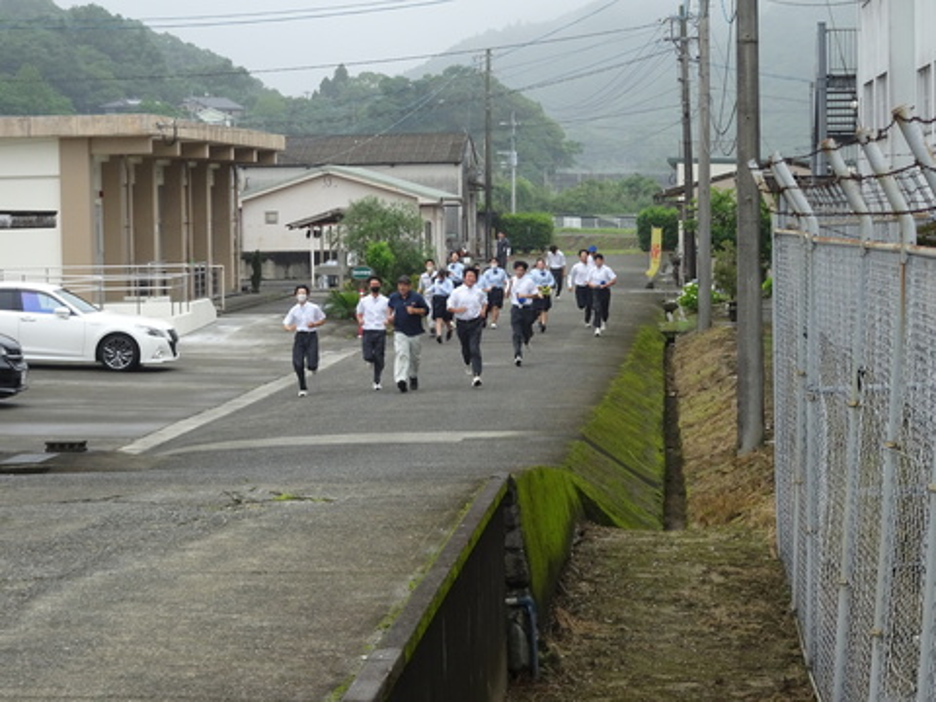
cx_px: 468
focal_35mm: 102
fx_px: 2758
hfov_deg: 19.3
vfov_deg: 14.5
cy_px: 351
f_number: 5
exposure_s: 1/125
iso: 160
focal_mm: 17.49
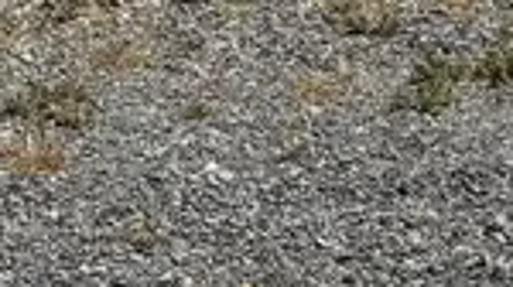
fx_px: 2432
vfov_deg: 6.5
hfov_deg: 12.0
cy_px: -318
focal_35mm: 179
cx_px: 270
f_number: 1.78
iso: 80
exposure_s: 1/10309
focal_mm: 6.76
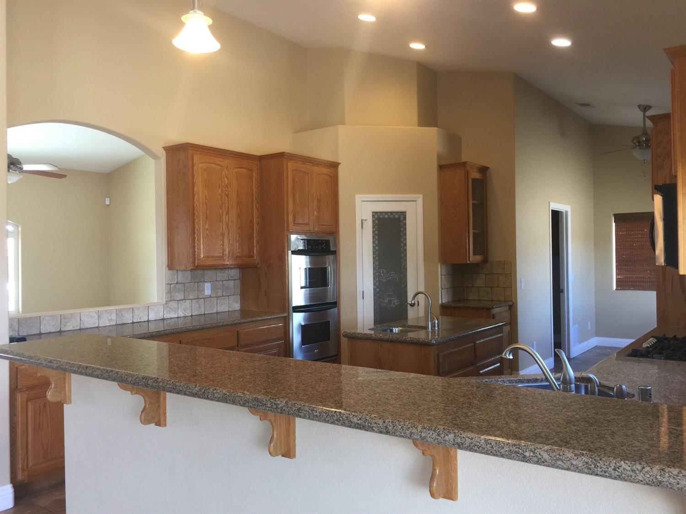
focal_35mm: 29
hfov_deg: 61.7
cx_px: 343
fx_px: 575
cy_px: 257
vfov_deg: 48.2
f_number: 2.2
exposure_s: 1/30
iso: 50
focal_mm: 4.15
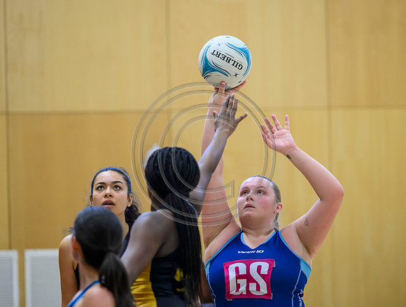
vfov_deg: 7.0
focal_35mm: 214
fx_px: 2514
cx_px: 224
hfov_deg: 9.2
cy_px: 124
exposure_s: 1/1000
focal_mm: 165
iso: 3200
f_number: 2.8
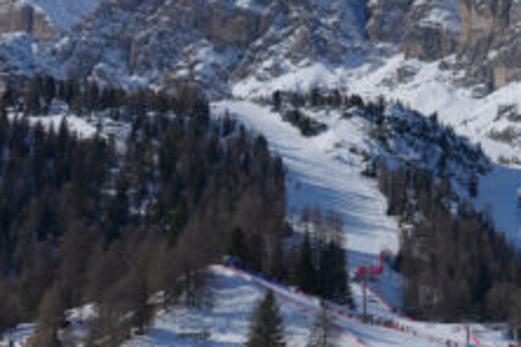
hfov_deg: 13.4
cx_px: 495
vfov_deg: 9.0
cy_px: 345
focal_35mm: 152
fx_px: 2200
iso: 50
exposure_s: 1/3200
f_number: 2.8
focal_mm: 44
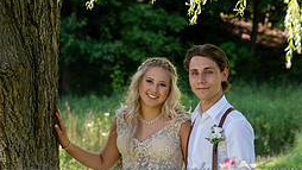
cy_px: 215
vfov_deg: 9.2
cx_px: 172
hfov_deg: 16.5
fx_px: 1041
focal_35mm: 130
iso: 360
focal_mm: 70
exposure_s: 1/250
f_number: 4
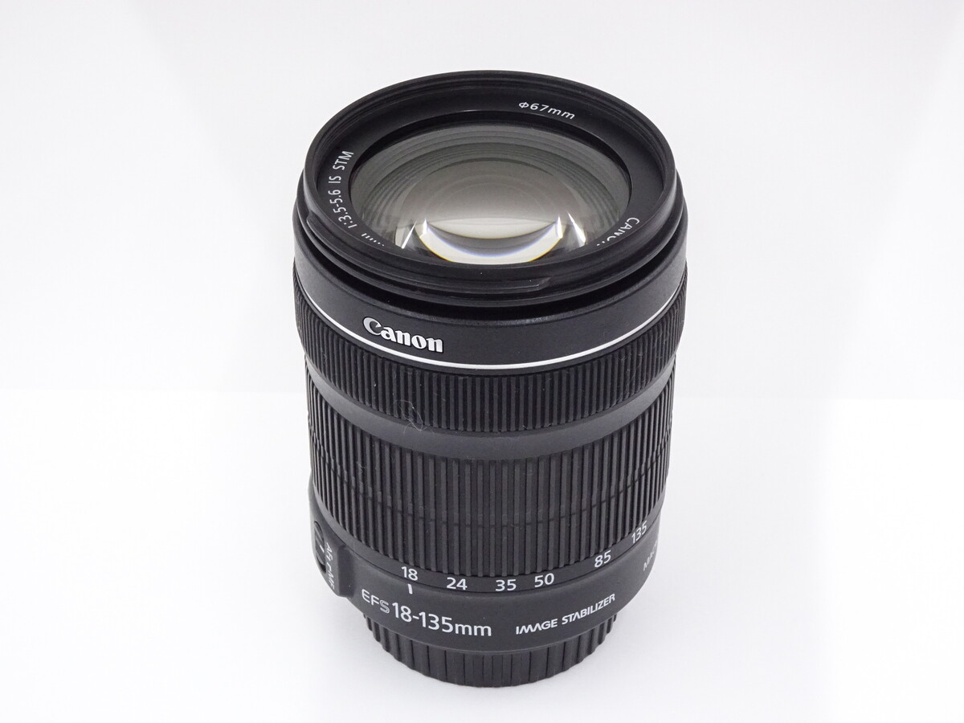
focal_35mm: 73
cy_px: 362
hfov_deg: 26.7
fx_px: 2033
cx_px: 482
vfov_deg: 20.2
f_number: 5
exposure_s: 1/80
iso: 800
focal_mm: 12.42
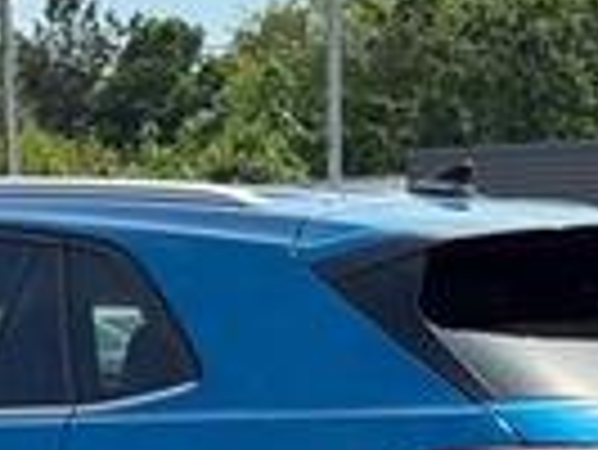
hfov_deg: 10.8
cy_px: 711
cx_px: 148
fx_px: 3147
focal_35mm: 182
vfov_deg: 8.0
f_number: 1.78
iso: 64
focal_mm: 6.76
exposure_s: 1/1984
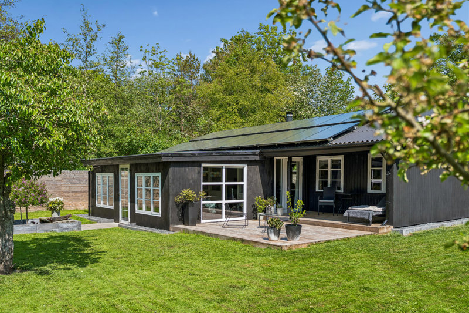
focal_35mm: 32
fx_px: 417
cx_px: 234
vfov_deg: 41.1
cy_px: 156
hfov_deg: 58.7
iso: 400
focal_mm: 32
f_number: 2.8
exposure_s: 1/6400
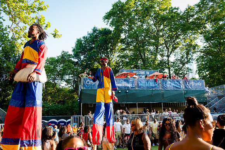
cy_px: 75
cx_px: 112
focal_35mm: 31
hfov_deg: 60.3
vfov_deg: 42.3
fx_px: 194
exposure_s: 1/320
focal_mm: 31
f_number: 4
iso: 400
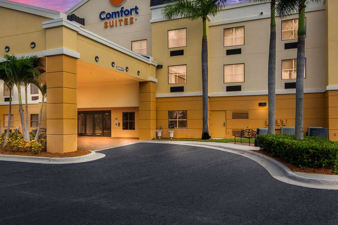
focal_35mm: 28
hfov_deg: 65.6
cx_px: 142
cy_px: 96
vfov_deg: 46.7
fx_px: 260
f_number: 6.3
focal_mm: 13
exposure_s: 1/200
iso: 320
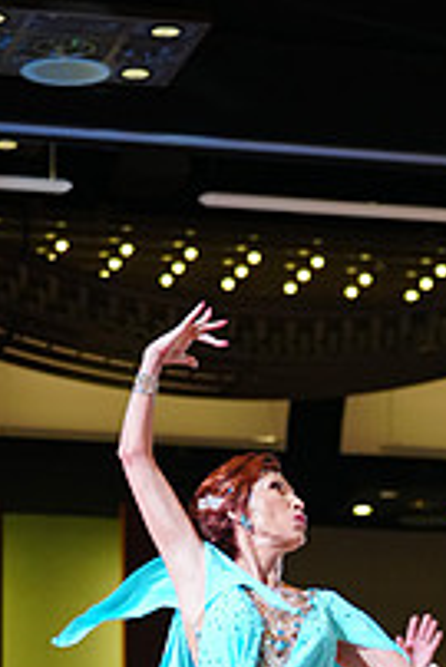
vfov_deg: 10.0
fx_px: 3729
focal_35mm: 201
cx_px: 501
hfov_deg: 6.8
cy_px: 875
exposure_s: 1/400
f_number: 2.8
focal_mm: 70
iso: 2000
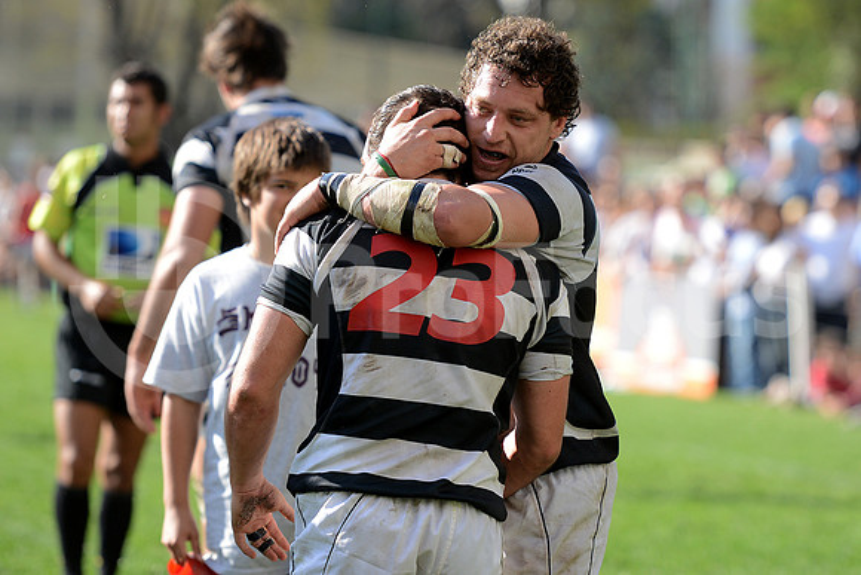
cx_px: 430
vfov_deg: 10.2
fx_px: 3229
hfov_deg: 15.2
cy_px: 288
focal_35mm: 135
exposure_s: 1/1000
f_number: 2.8
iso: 320
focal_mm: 135
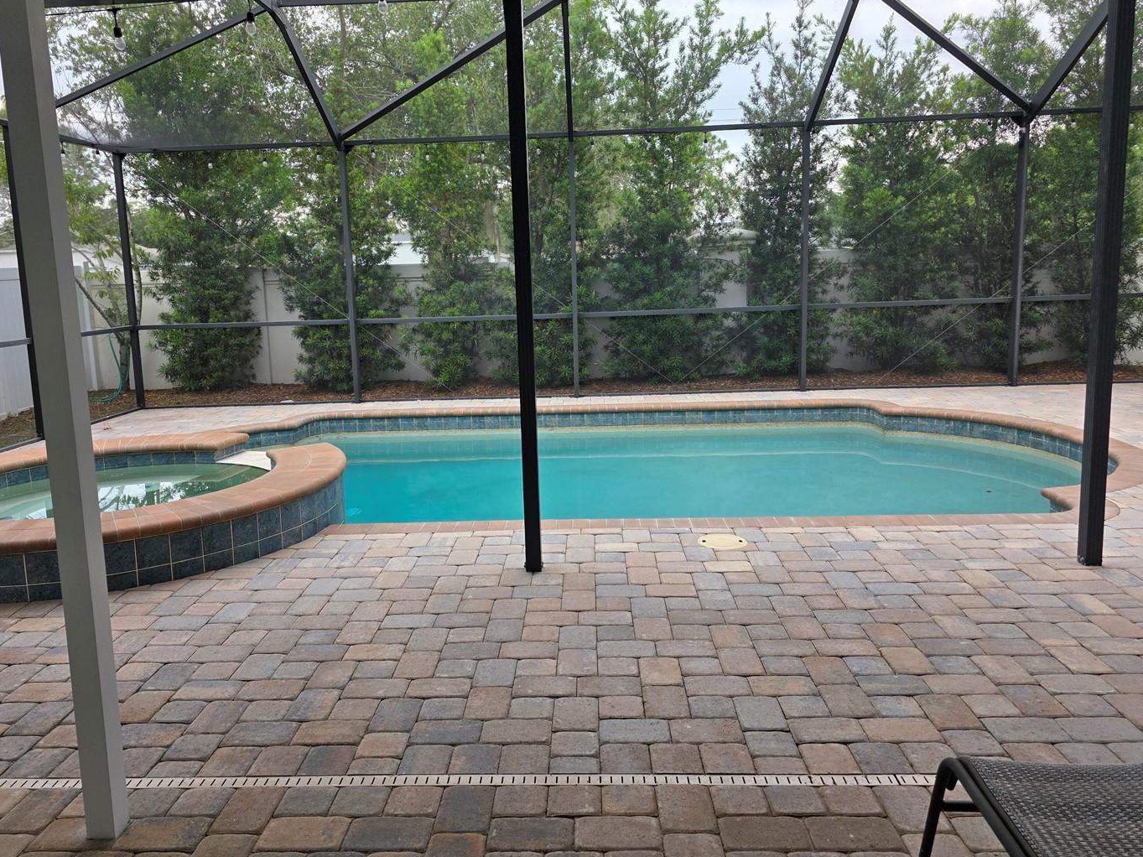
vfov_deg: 51.3
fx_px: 891
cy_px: 387
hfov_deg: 65.3
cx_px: 553
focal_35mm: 27
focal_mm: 6.3
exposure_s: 1/359
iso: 40
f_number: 1.7
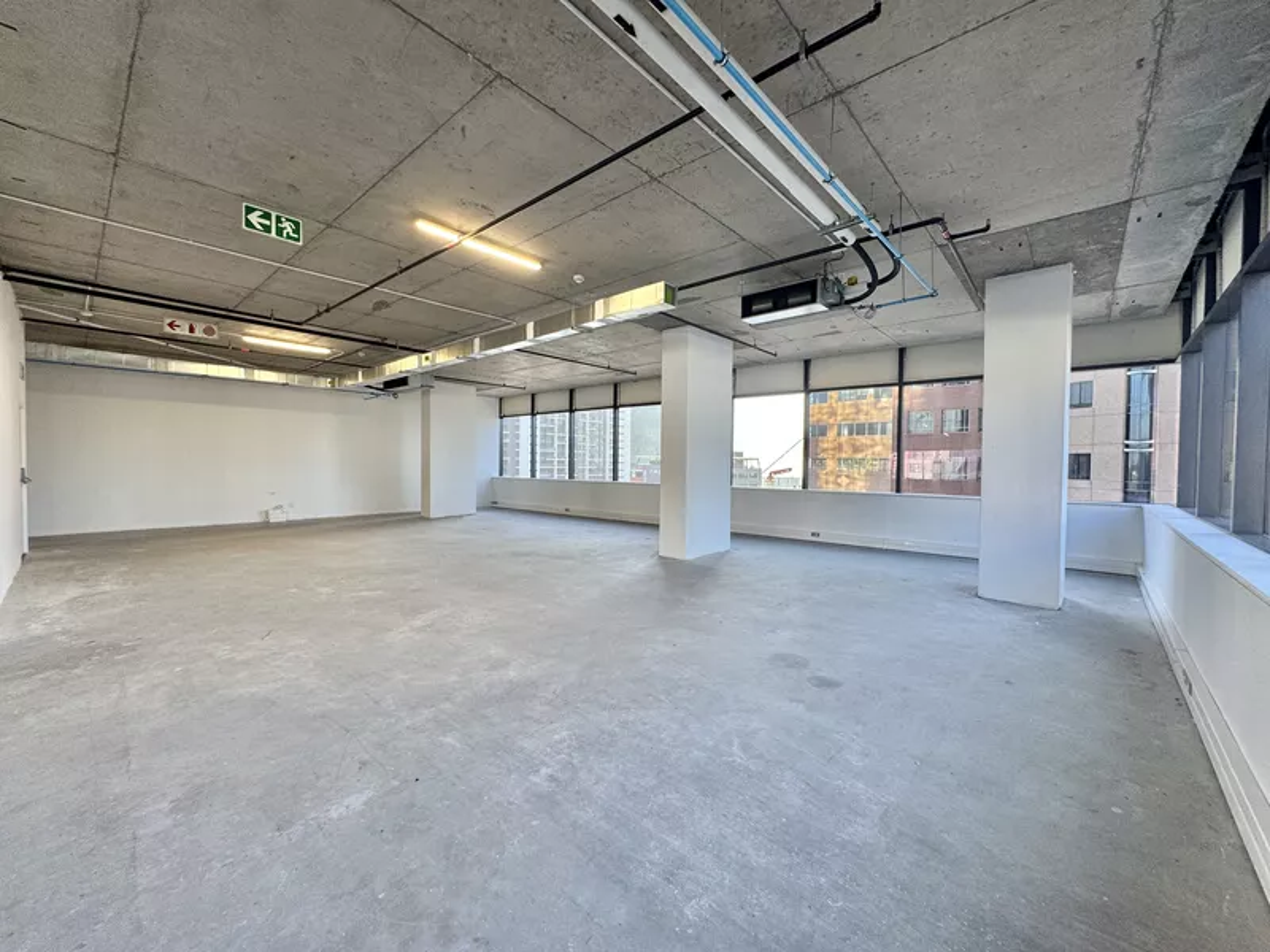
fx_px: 514
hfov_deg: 102.1
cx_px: 635
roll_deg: -1.4
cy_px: 476
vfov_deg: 85.7
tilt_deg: -1.6
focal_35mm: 14
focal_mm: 2.22
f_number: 2.2
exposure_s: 1/99
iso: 64
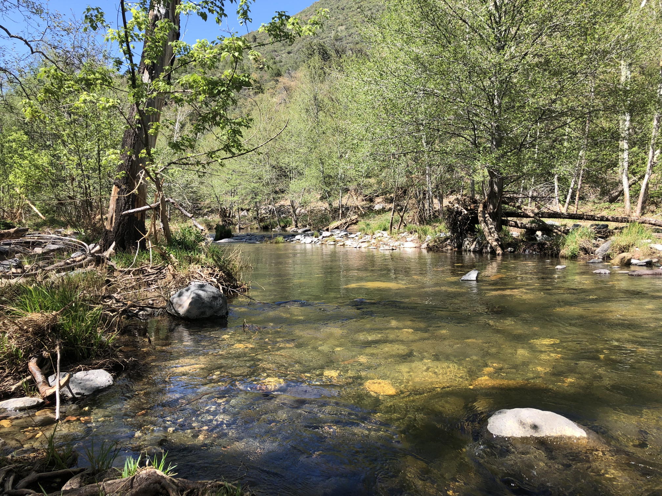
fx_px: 535
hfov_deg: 63.4
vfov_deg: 49.7
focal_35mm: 28
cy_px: 248
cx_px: 331
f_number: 1.8
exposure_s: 1/592
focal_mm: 3.99
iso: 20
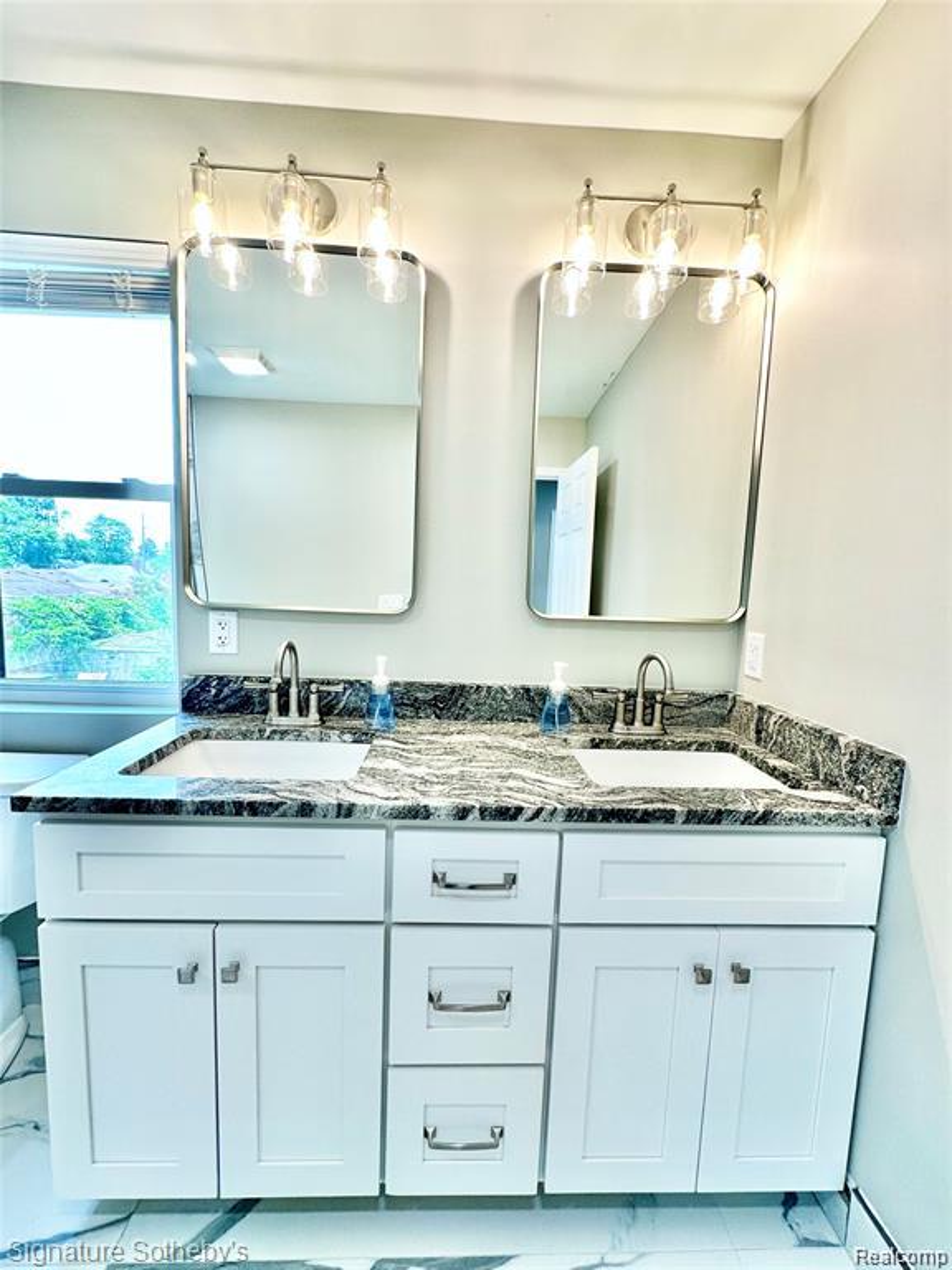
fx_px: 513
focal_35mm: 14
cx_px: 476
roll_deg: -2.1
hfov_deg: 85.7
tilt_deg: -5.7
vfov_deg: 102.1
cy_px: 635
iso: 100
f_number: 2.2
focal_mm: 2.22
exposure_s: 1/120
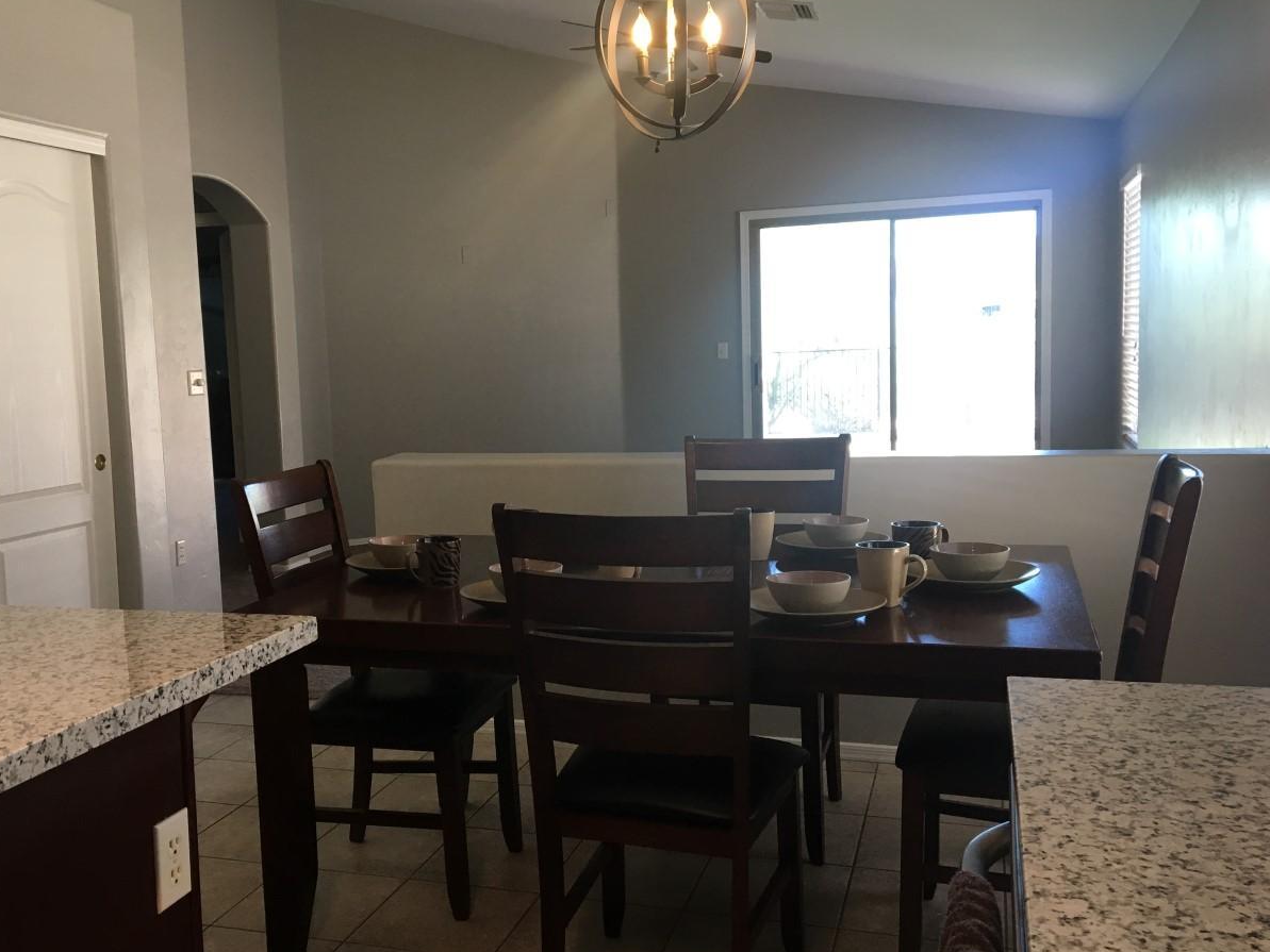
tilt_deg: -6.1
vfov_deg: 40.7
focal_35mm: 35
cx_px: 521
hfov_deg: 52.3
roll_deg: +2.8
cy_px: 464
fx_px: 1284
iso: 40
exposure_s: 1/30
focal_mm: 4.15
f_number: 2.2
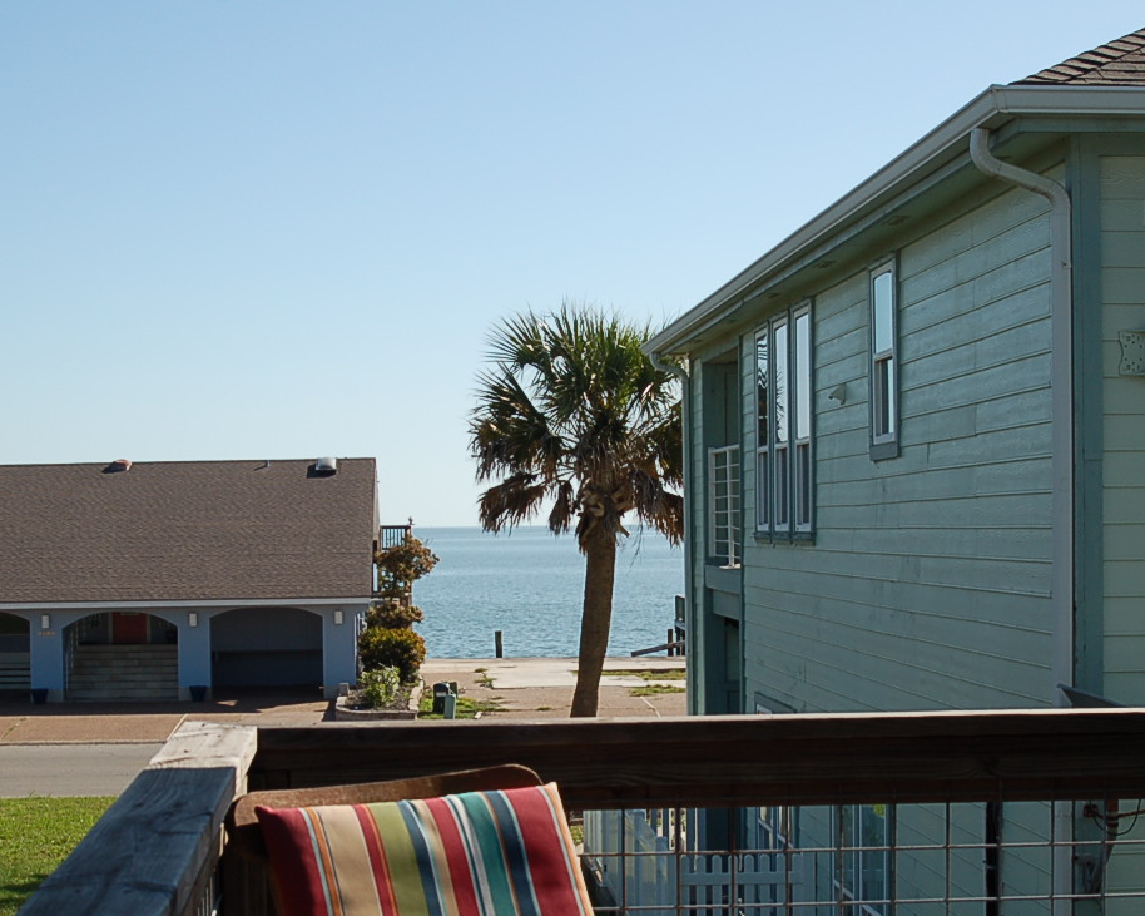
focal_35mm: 72
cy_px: 574
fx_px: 2432
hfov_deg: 26.5
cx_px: 525
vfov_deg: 21.3
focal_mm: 31
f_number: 10
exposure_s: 1/400
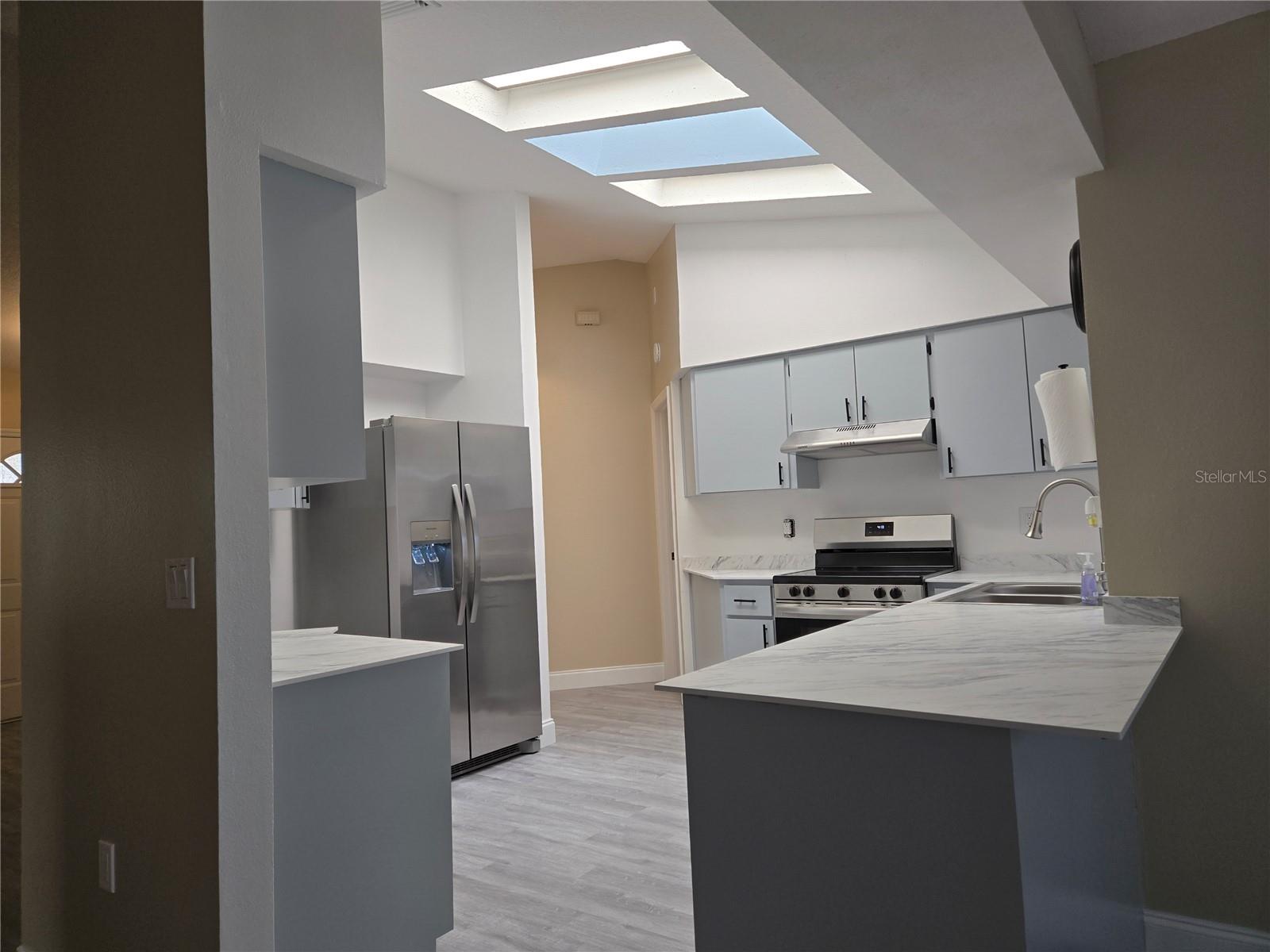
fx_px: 844
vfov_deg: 58.9
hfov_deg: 73.9
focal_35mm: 23
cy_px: 476
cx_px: 635
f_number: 1.8
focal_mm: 5.4
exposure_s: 1/120
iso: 80
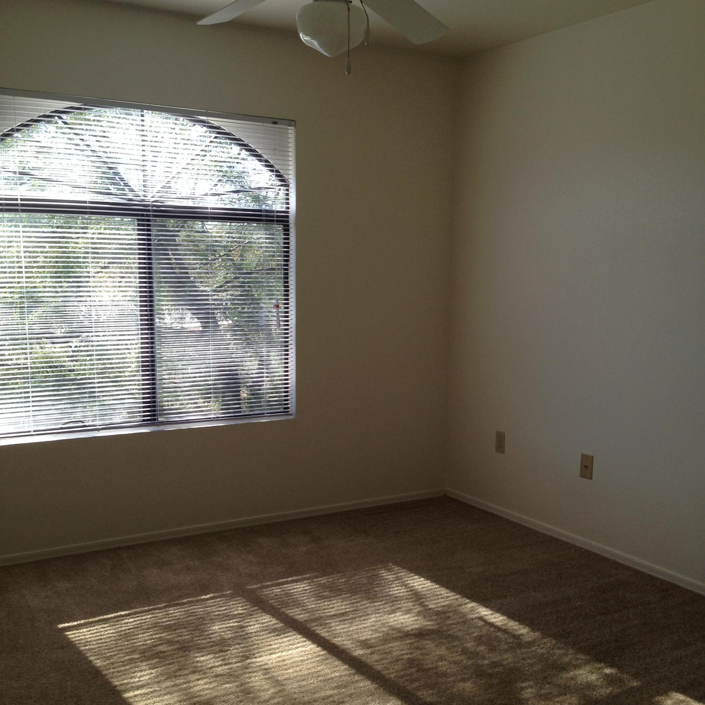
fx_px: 899
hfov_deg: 42.8
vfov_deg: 42.7
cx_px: 352
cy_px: 406
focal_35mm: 39
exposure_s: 1/220
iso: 50
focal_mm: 4.12
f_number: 2.4
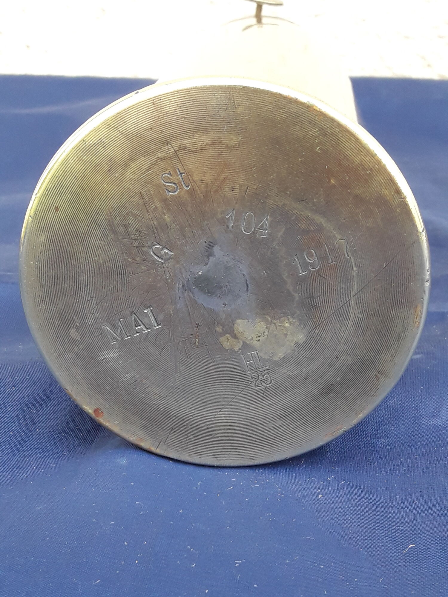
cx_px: 224
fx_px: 483
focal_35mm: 28
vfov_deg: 63.4
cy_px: 298
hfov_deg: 49.7
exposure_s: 1/100
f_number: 1.9
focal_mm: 3.7
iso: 64
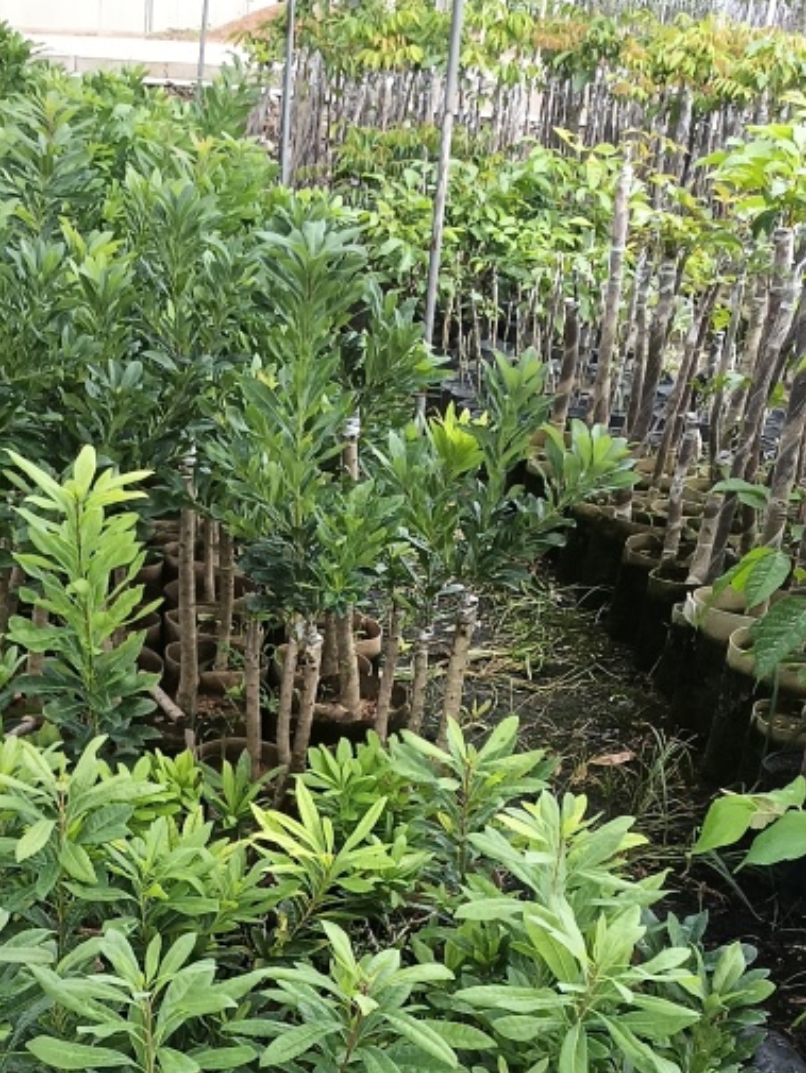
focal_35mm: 57
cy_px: 959
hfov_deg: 25.5
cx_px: 238
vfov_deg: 32.2
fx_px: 1769
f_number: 1.8
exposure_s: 1/120
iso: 160
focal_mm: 3.61
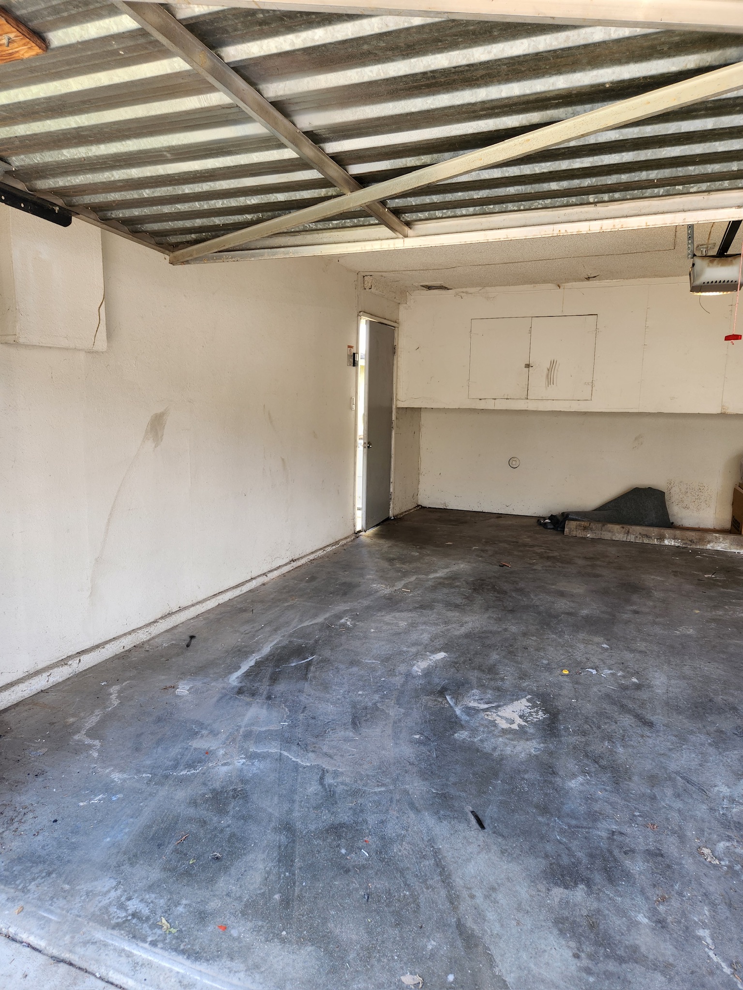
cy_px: 495
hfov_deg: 58.9
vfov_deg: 73.9
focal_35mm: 23
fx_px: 658
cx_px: 372
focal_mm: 5.4
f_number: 1.8
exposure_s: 1/180
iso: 64
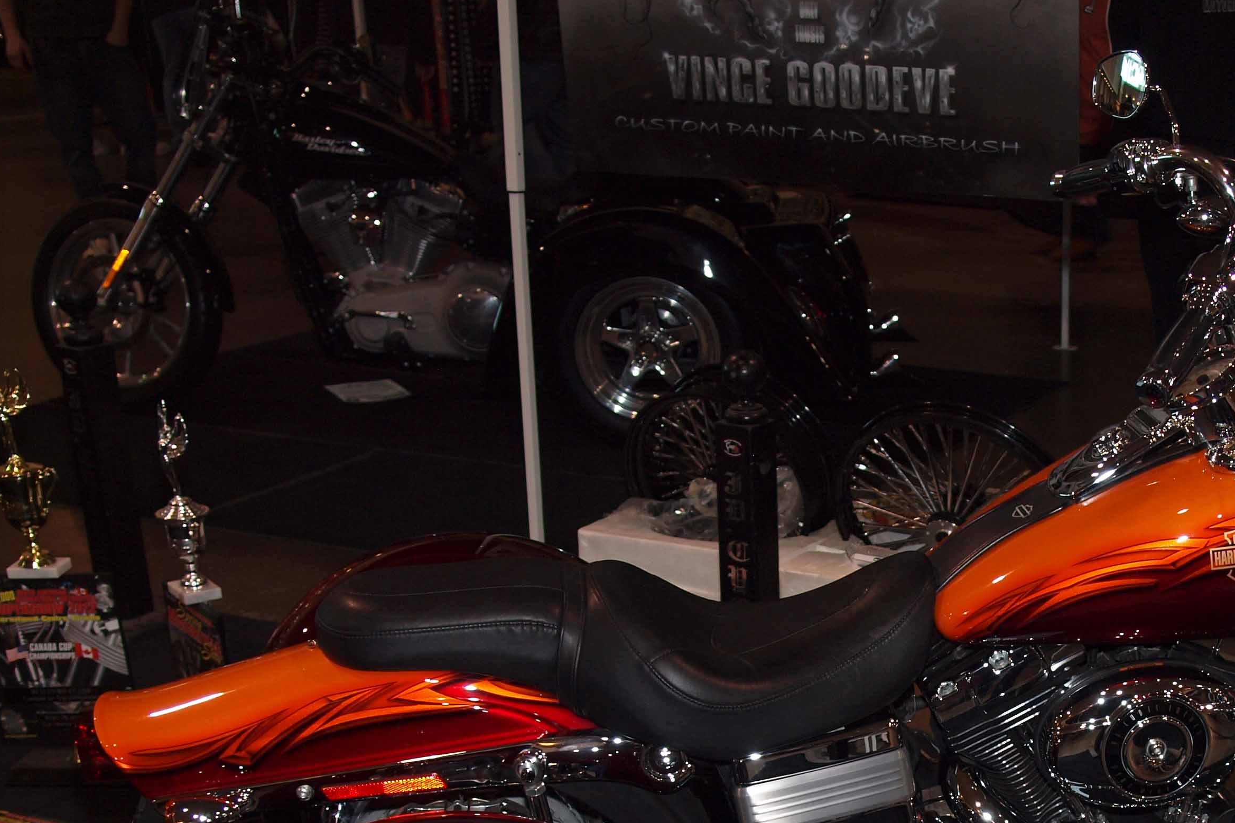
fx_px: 2092
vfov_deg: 21.7
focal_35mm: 61
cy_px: 753
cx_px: 1008
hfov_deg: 31.9
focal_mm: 17
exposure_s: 1/60
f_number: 2.8
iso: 200
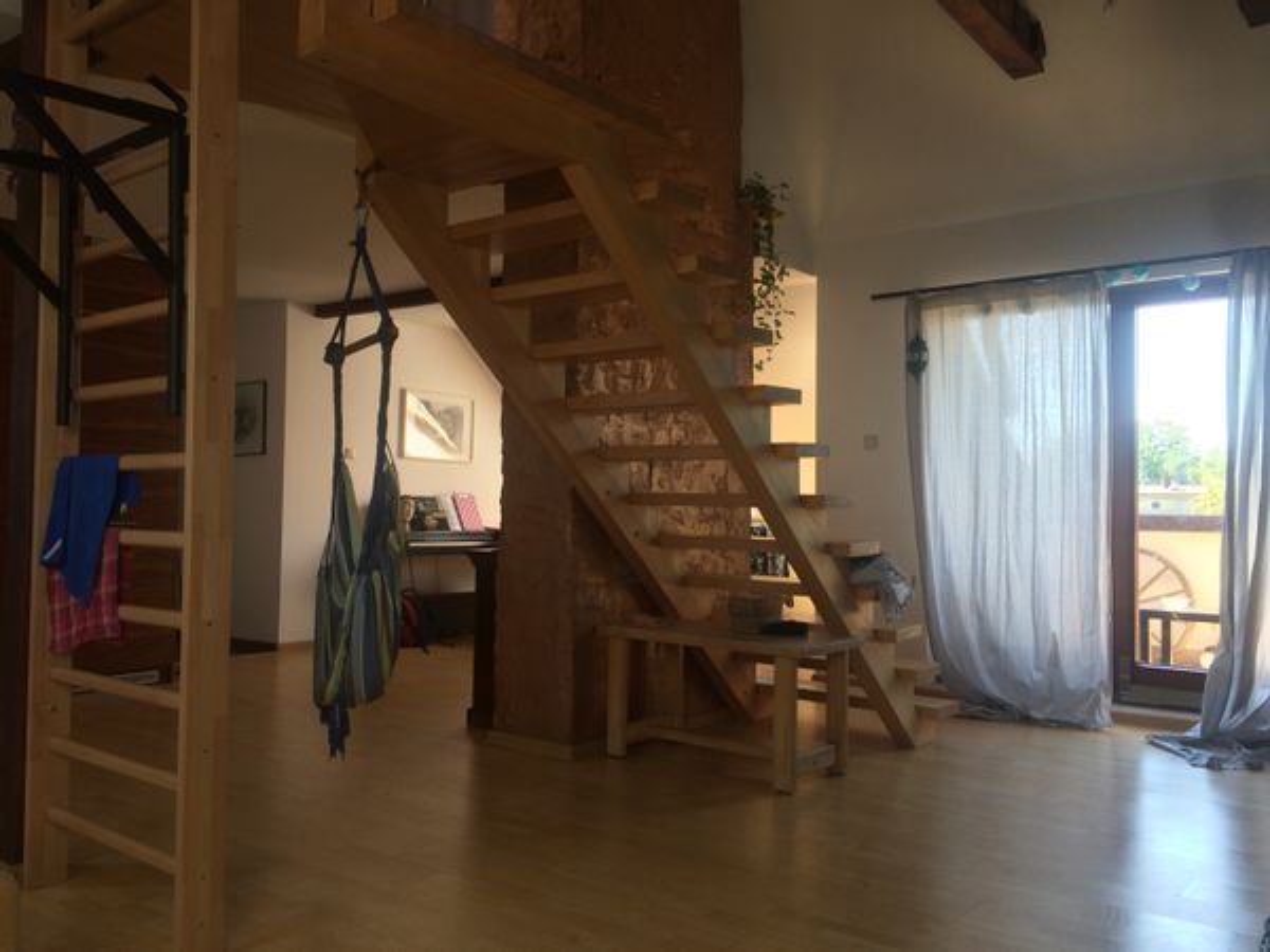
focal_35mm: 29
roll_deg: +0.3
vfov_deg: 48.2
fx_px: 1064
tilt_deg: +3.7
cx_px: 635
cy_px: 476
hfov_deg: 61.7
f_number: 2.2
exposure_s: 1/100
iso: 50
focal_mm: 4.15
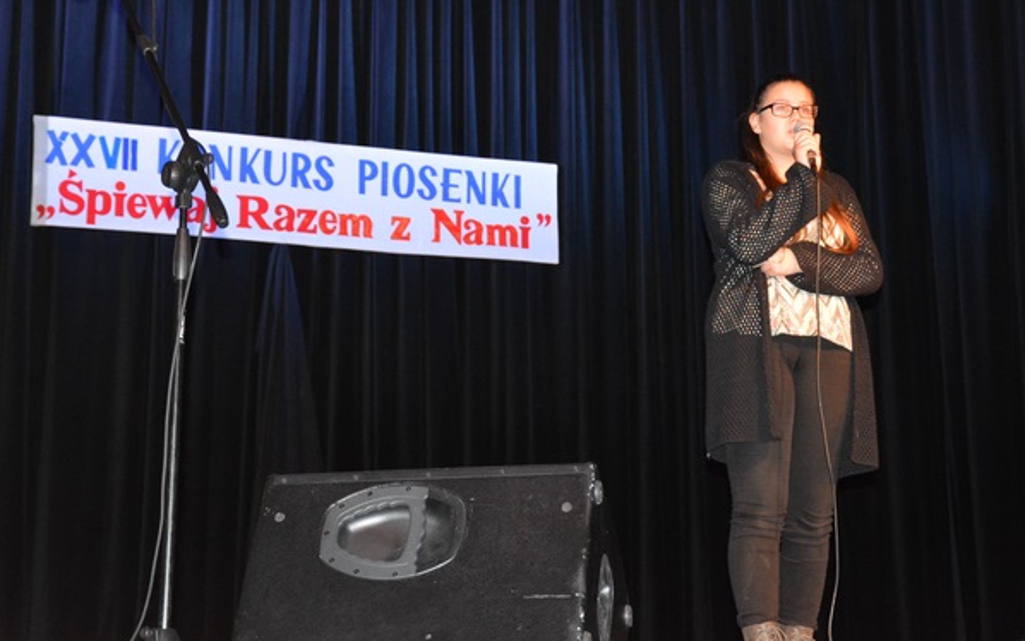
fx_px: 2003
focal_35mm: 72
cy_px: 196
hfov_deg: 28.7
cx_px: 530
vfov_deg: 18.1
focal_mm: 35
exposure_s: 1/60
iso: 3200
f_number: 4.5
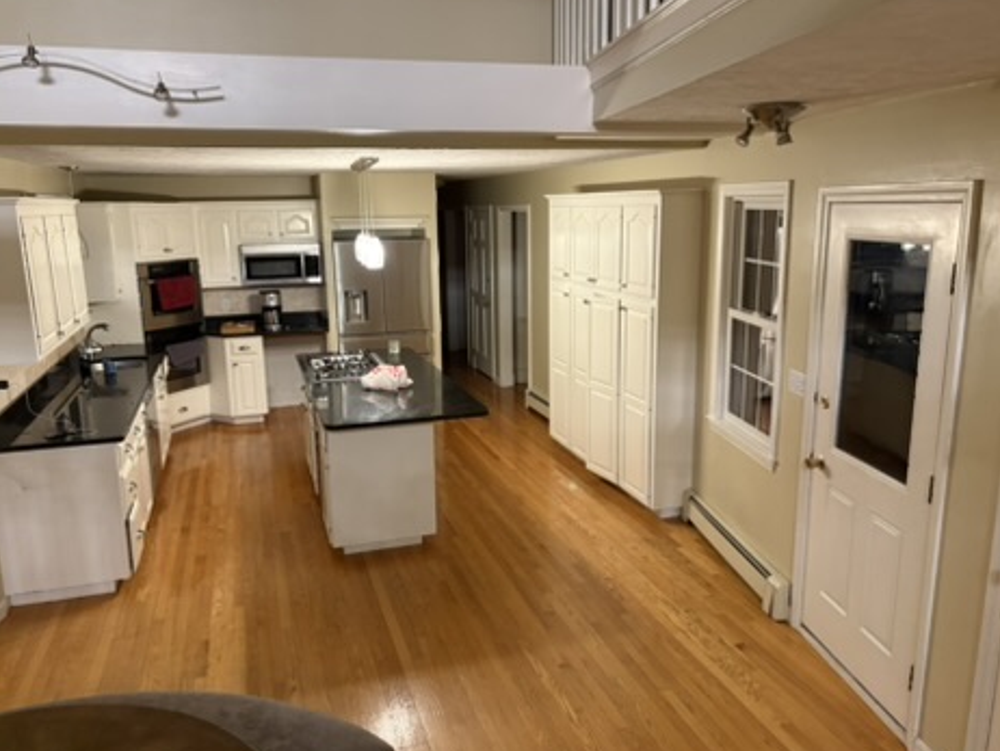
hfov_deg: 65.3
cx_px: 483
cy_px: 374
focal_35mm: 27
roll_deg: +1.7
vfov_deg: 51.4
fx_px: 780
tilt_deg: -9.4
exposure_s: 1/60
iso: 500
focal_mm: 5.96
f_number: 1.6
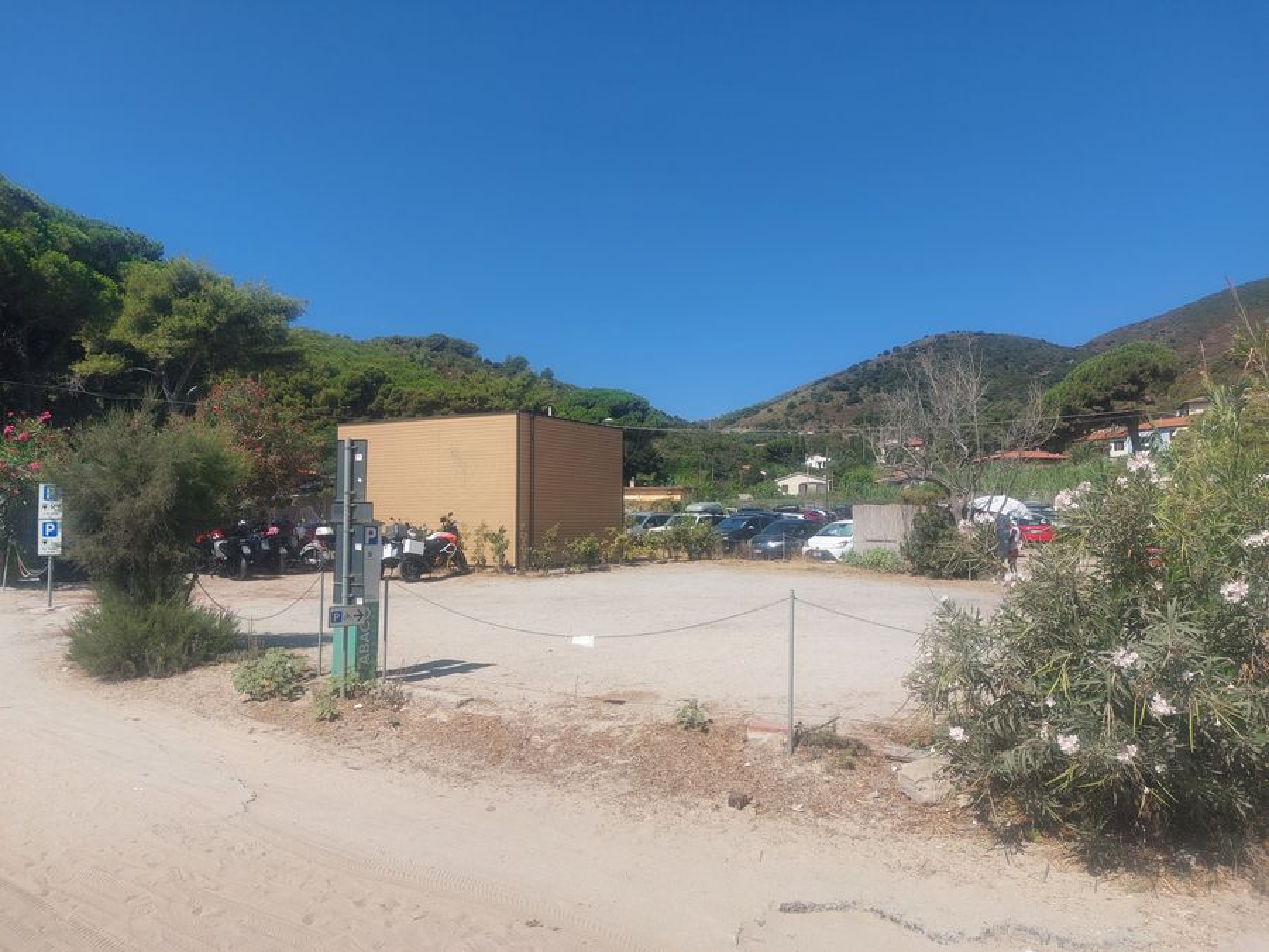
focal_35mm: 25
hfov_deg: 69.4
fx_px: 916
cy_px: 476
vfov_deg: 54.9
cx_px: 634
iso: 25
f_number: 1.8
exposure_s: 1/1377
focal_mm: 5.23
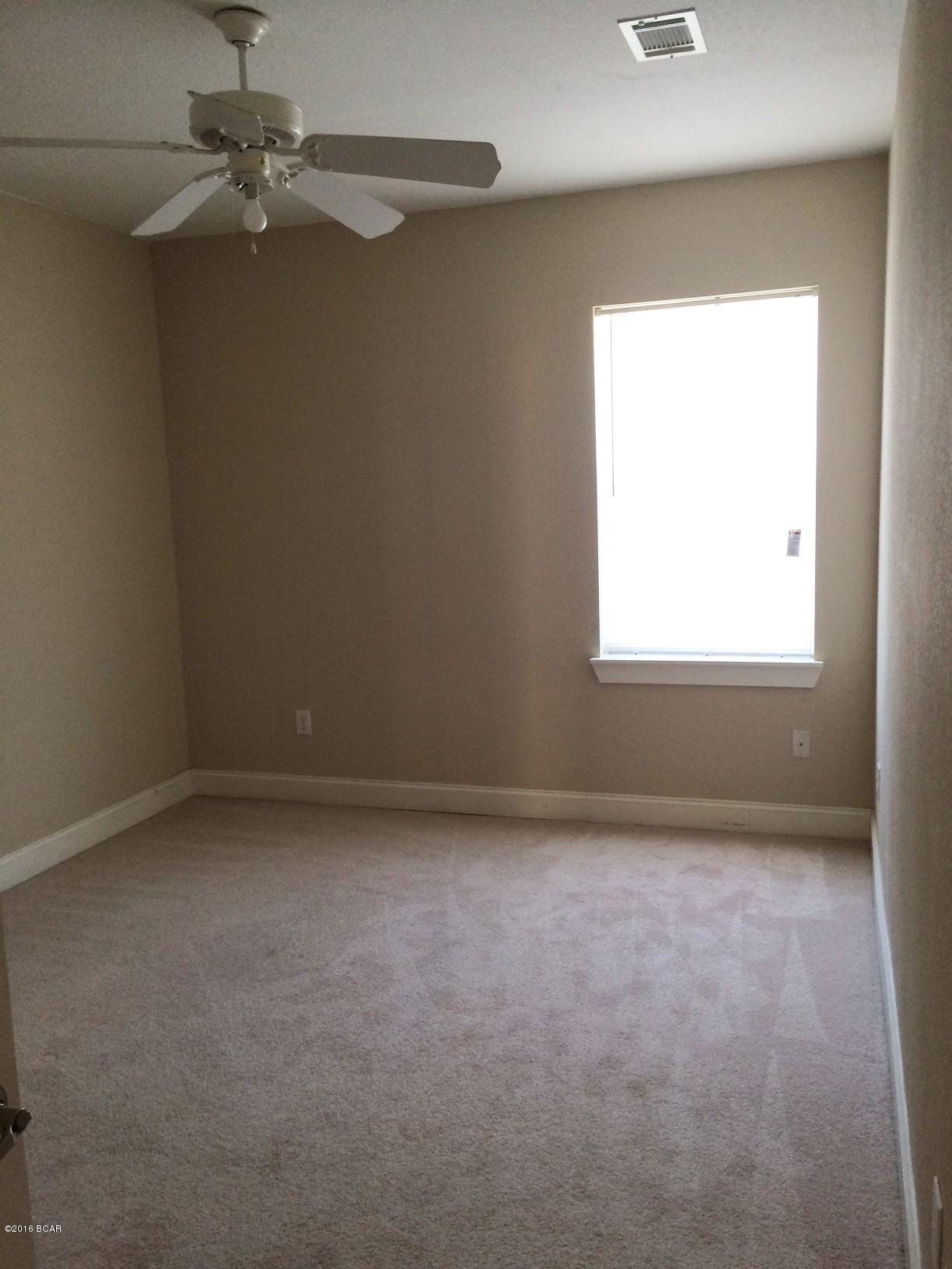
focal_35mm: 29
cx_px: 476
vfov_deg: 61.7
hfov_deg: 48.2
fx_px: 1063
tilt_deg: -8.5
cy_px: 634
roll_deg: +2.6
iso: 64
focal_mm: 4.15
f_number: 2.2
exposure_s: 1/30
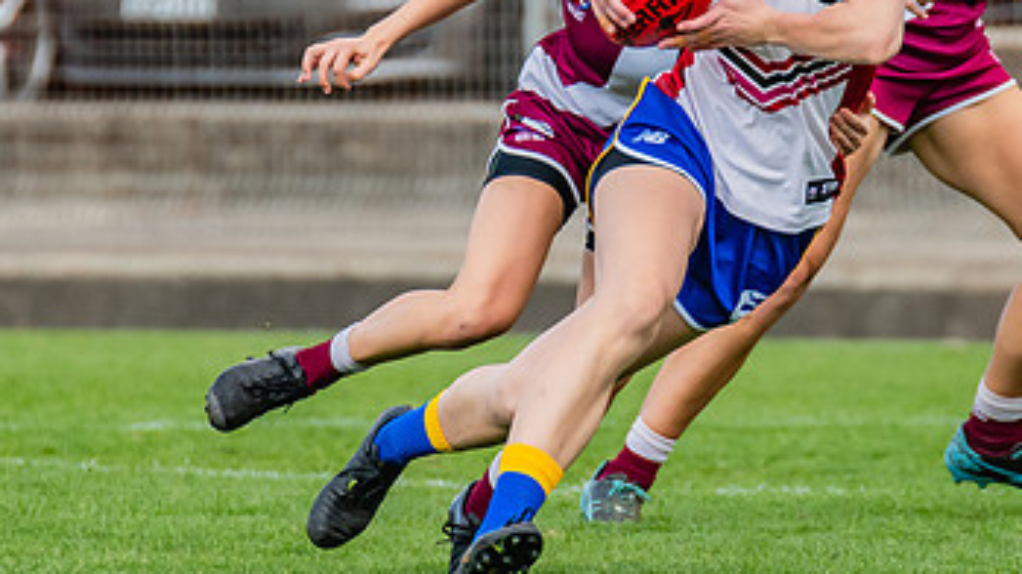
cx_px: 827
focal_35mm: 1225
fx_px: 33184
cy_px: 177
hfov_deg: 1.8
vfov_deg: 1.0
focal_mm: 420
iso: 800
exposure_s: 1/1600
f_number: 5.6
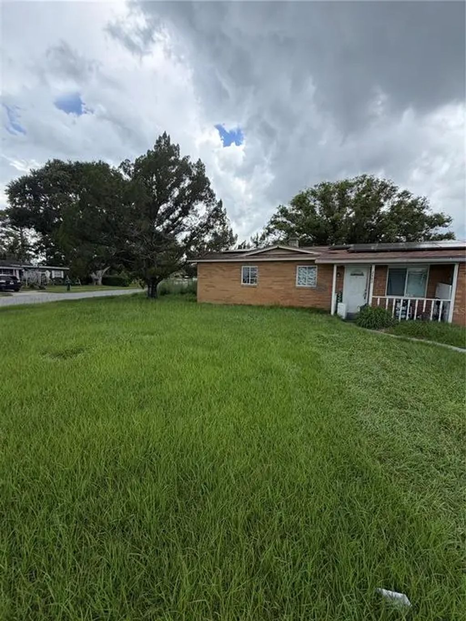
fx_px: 251
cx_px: 233
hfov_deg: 85.7
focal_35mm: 14
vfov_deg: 102.1
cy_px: 310
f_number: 2.2
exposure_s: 1/502
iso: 40
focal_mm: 2.22
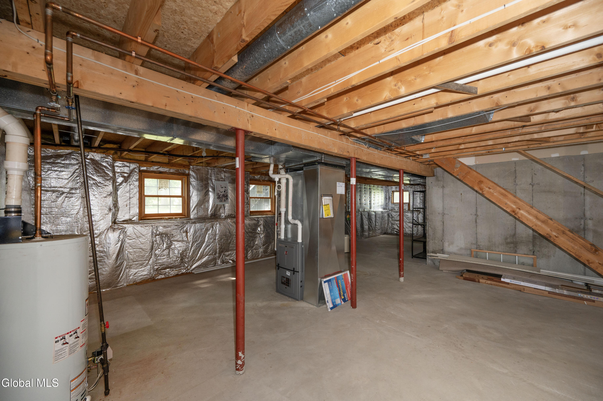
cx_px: 302
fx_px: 234
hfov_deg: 104.3
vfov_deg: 81.1
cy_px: 200
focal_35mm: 14
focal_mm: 14
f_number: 5.6
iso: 1100
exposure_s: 1/60
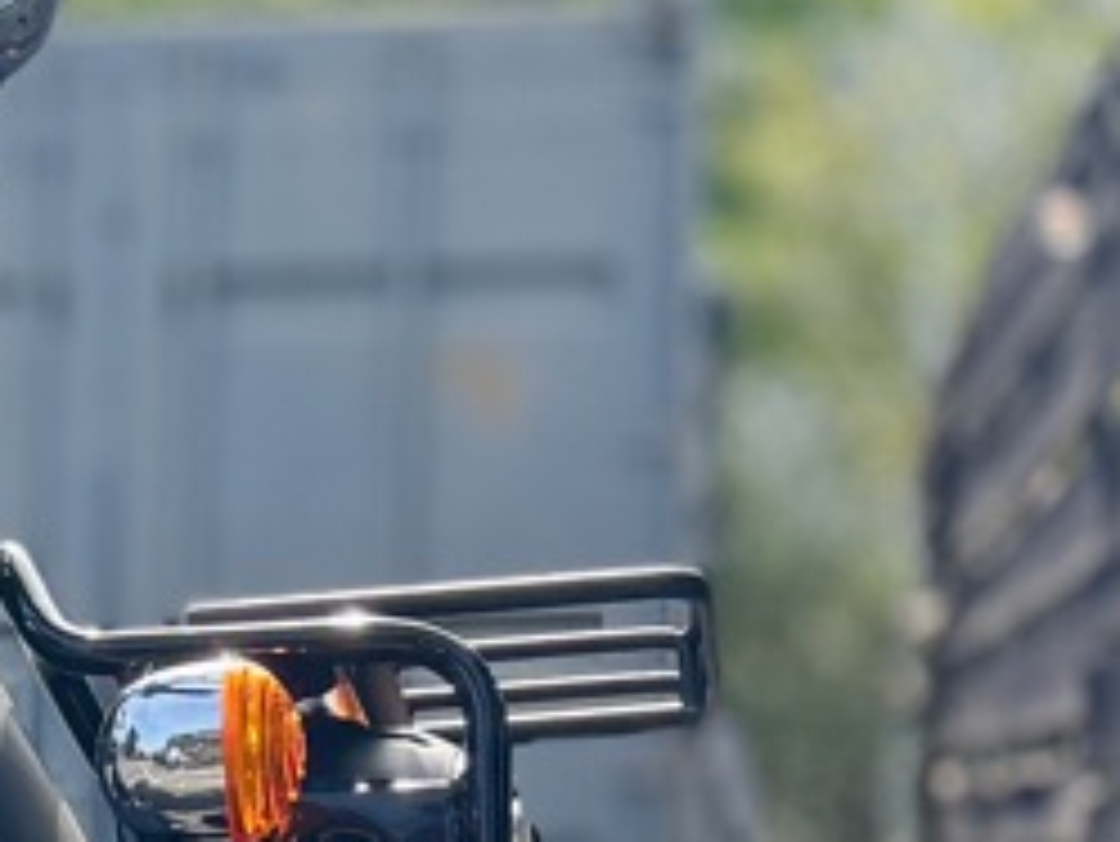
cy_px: 1234
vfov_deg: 9.4
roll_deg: +0.3
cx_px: -630
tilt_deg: -3.5
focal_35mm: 154
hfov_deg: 12.1
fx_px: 4985
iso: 100
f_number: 1.78
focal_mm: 6.76
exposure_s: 1/2110
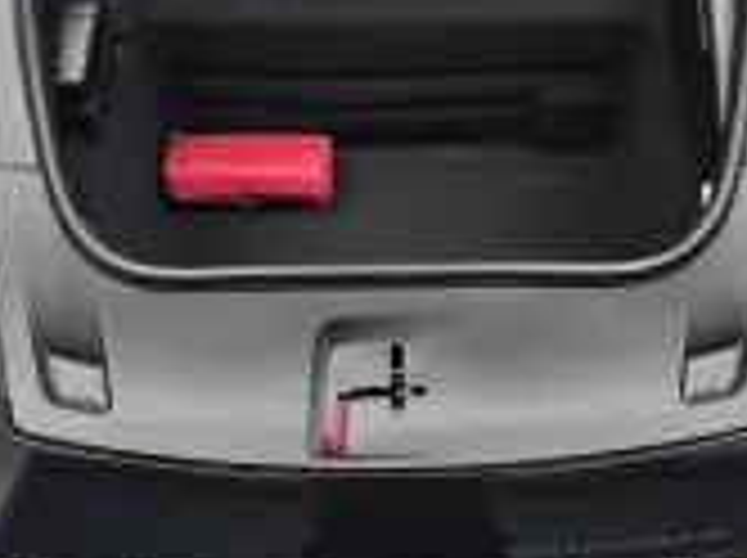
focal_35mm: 50
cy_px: 45
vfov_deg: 27.9
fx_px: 1077
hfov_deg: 38.2
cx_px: 392
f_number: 1.7
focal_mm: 6.3
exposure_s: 1/53.8
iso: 125
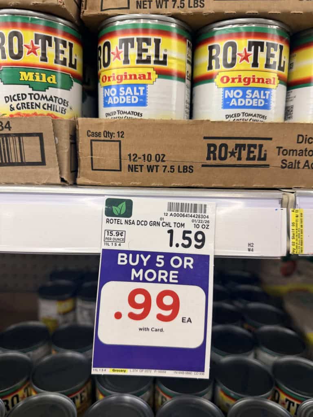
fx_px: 289
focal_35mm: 24
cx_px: 156
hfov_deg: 56.8
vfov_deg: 71.6
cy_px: 208
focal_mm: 6.8
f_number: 1.8
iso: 250
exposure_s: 1/127
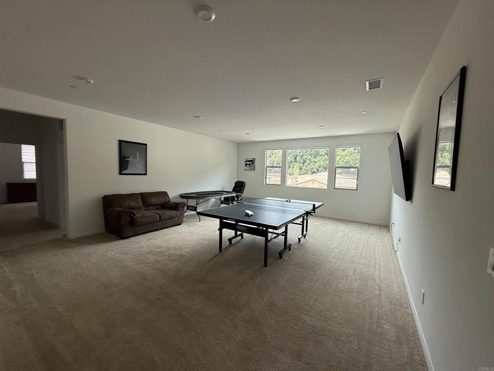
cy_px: 186
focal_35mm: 14
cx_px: 247
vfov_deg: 85.7
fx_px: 200
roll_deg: -1.4
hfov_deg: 102.1
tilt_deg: -3.5
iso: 50
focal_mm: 2.22
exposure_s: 1/104
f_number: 2.2
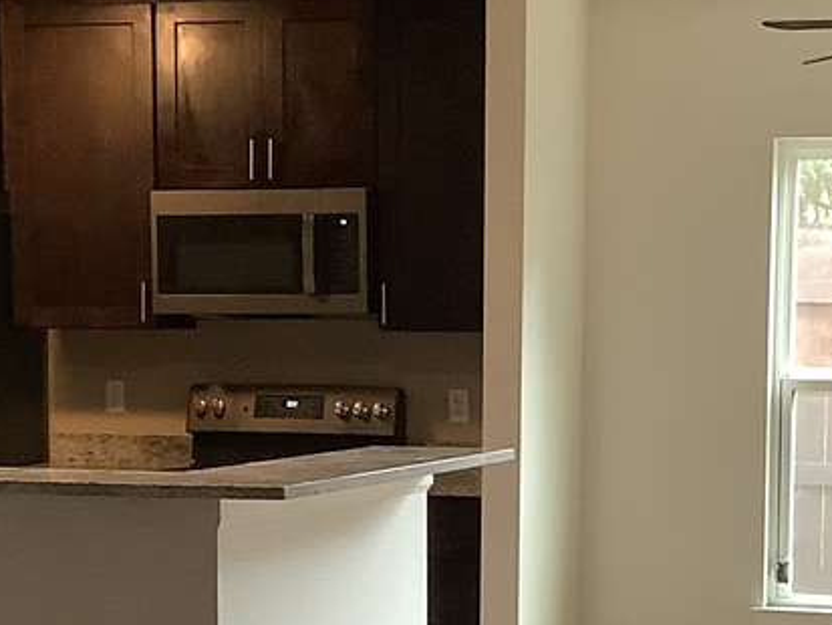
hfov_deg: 18.2
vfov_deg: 13.5
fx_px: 2597
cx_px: 508
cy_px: 605
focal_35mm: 108
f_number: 2.4
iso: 200
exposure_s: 1/60
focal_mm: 3.3
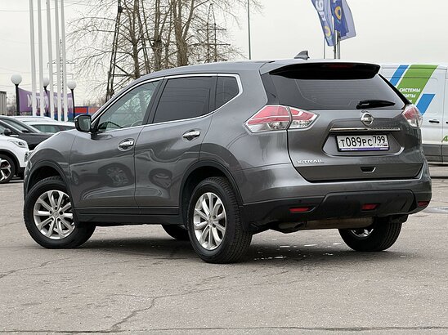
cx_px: 224
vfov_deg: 12.3
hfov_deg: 16.4
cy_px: 168
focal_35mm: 120
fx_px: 1552
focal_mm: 15.66
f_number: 2.8
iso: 64
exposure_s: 1/99
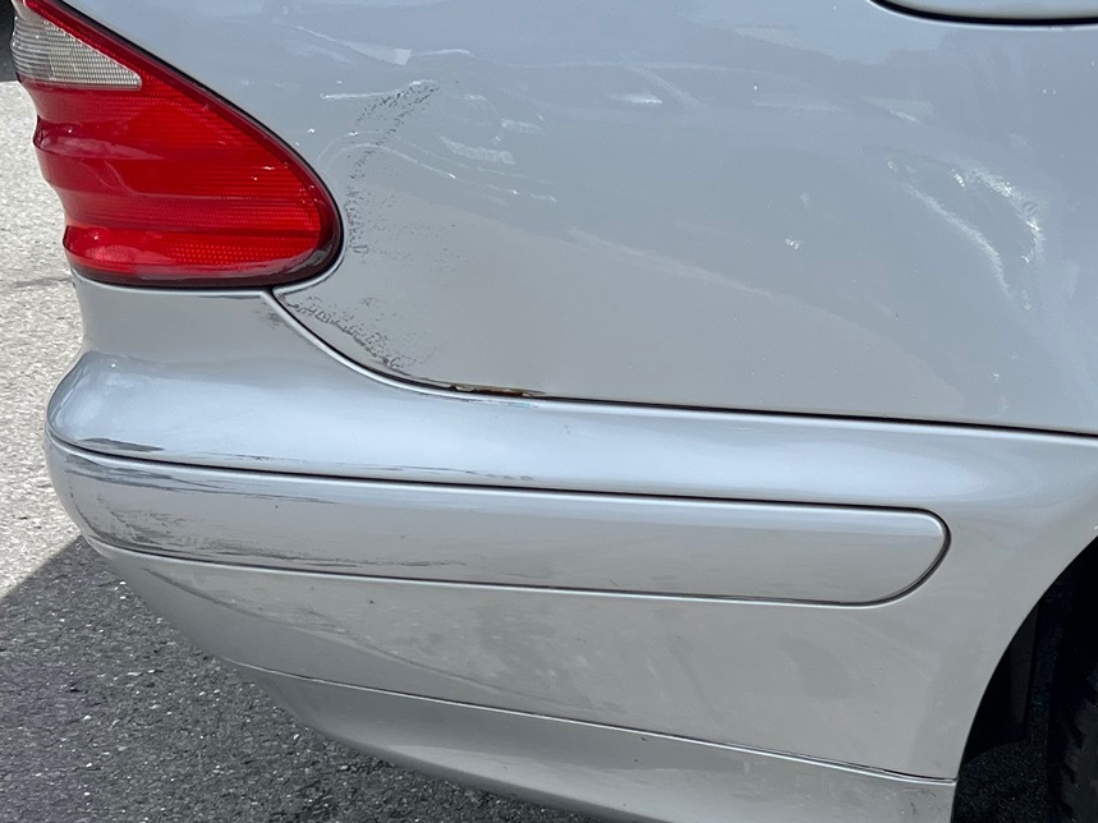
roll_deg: +0.9
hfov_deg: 28.8
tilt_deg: -30.3
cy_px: 654
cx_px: 1194
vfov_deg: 23.7
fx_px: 1935
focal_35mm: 61
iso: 50
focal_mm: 5.7
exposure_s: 1/3165
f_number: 1.5
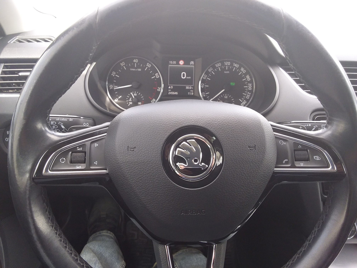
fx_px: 289
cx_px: 178
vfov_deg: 49.7
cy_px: 134
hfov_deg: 63.4
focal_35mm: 28
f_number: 1.9
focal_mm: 2.91
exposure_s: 1/100
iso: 80
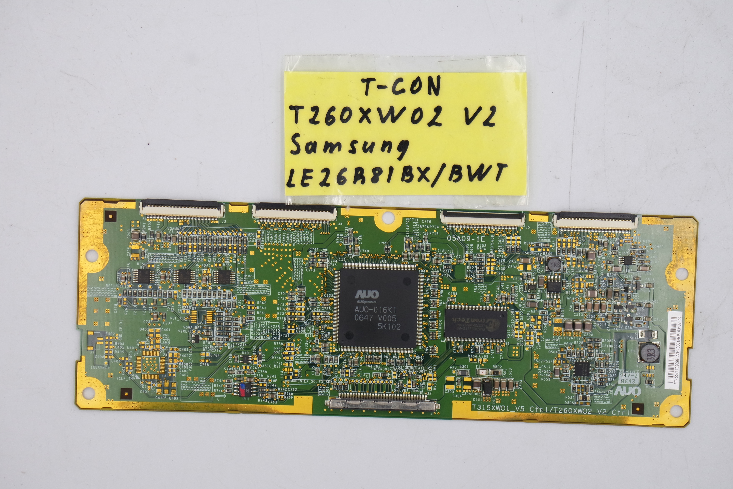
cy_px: 244
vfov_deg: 18.9
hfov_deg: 28.1
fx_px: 1466
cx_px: 366
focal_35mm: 72
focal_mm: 27
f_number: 5.6
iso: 200
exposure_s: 1/125
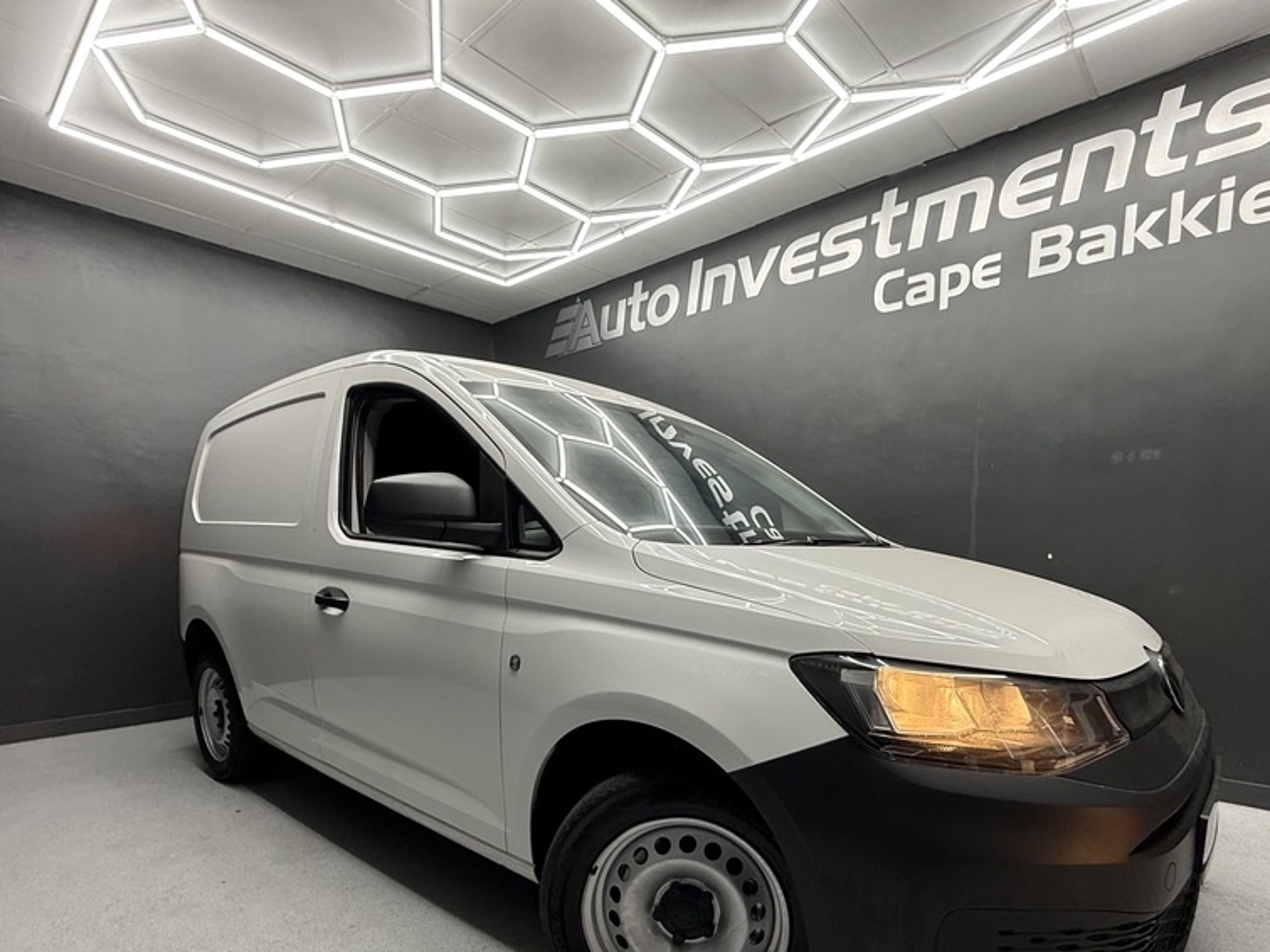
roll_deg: -0.2
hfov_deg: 84.4
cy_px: 644
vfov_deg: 66.6
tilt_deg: -6.8
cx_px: 695
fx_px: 697
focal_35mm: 19
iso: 125
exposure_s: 1/99
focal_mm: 2.22
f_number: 2.2
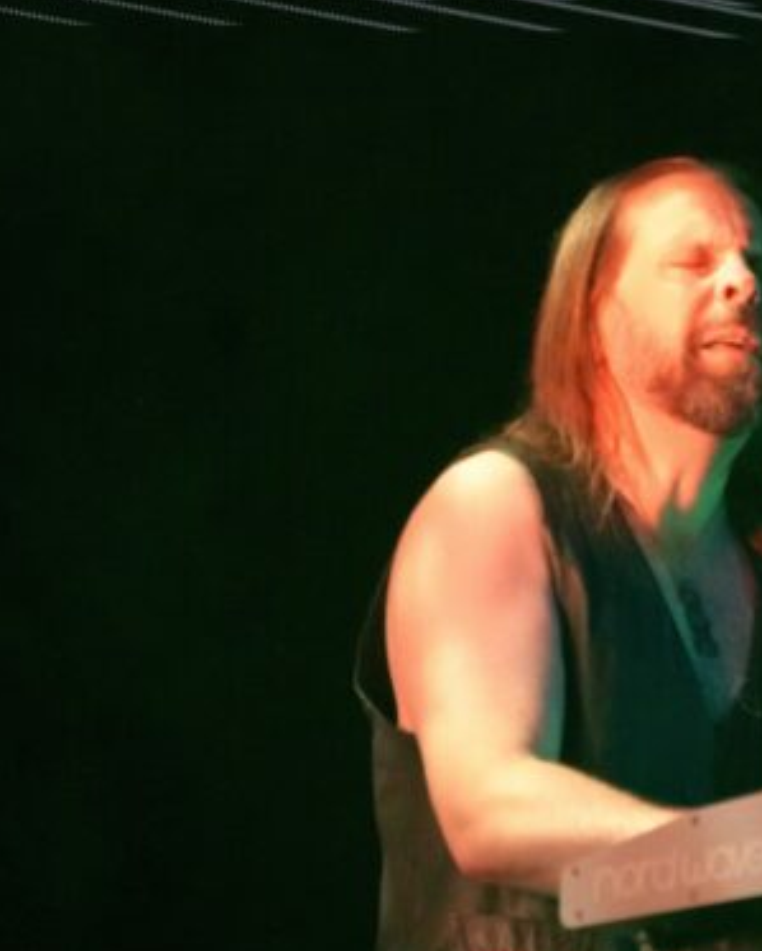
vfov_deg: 3.6
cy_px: 331
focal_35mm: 530
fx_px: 14922
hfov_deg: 2.9
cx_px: 877
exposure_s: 1/60
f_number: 6.3
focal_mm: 183
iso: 6400
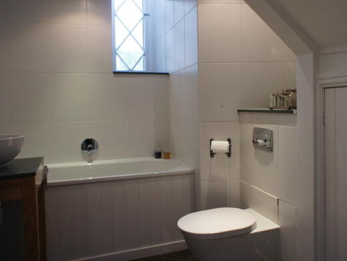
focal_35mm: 29
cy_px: 117
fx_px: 291
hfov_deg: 61.4
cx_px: 197
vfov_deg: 48.2
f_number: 3.5
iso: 200
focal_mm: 16
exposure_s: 1/40
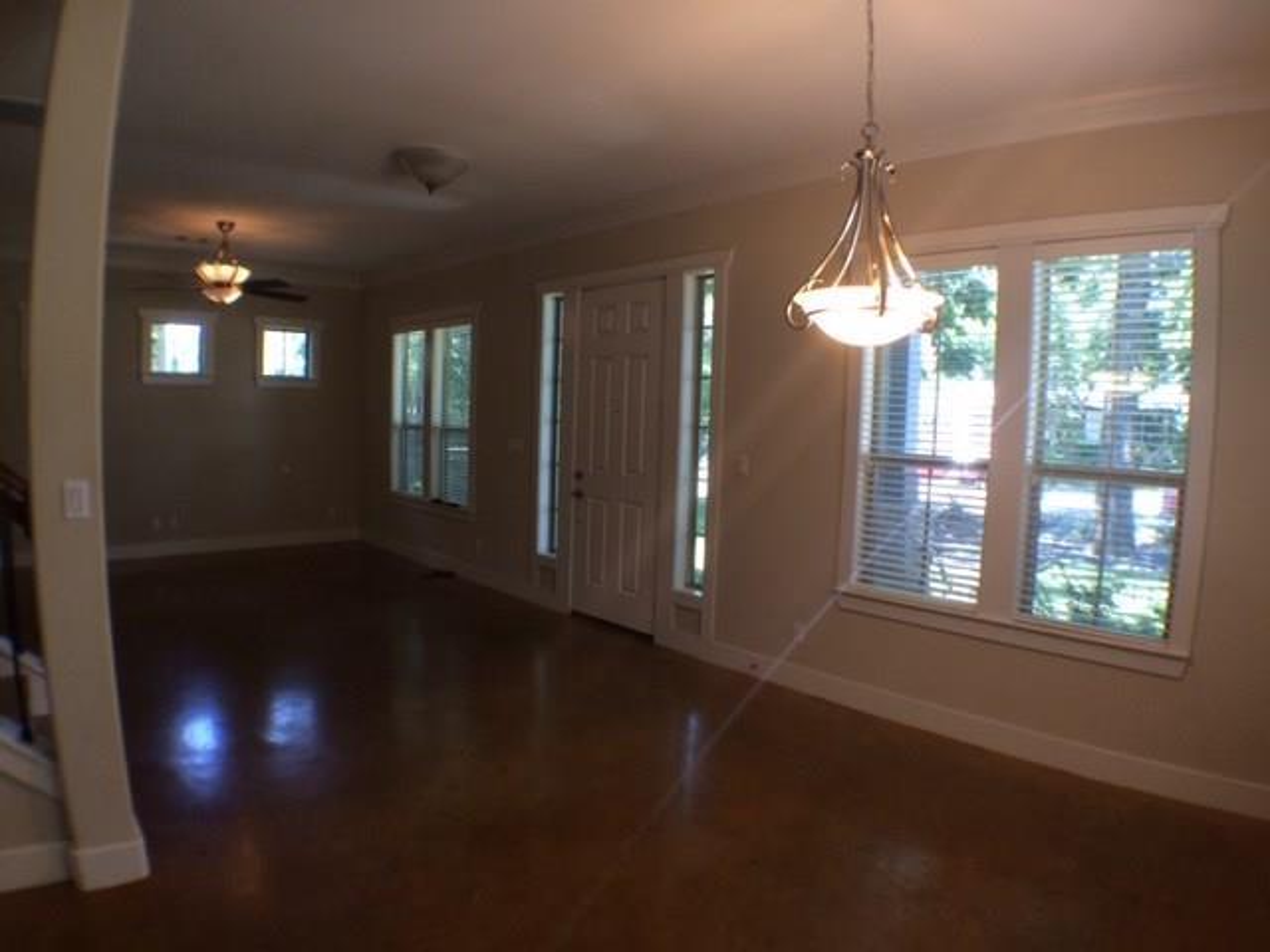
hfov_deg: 61.7
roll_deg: -2.4
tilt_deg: -4.5
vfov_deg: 48.2
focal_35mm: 29
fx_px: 1064
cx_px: 635
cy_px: 476
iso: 50
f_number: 2.2
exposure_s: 1/30
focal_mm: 4.15
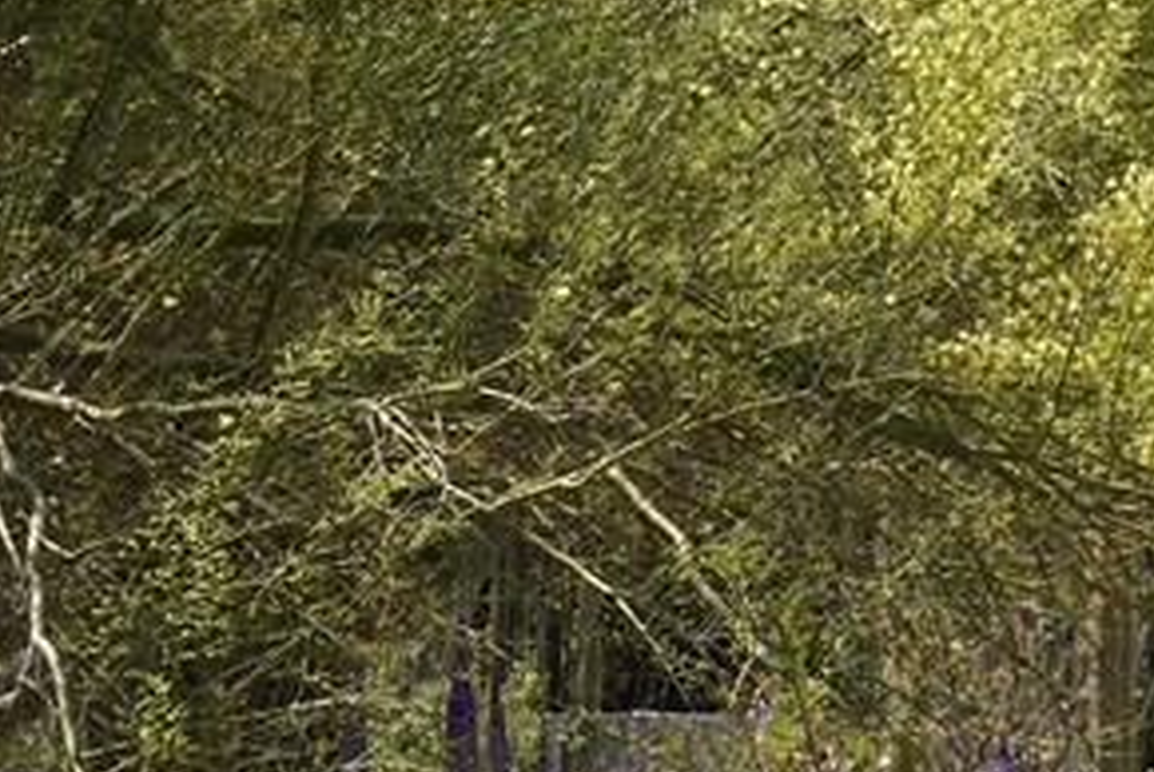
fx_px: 7958
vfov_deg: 5.5
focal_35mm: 248
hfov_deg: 8.2
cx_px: 1492
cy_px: 653
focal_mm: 36
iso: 100
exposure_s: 1/80
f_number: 13
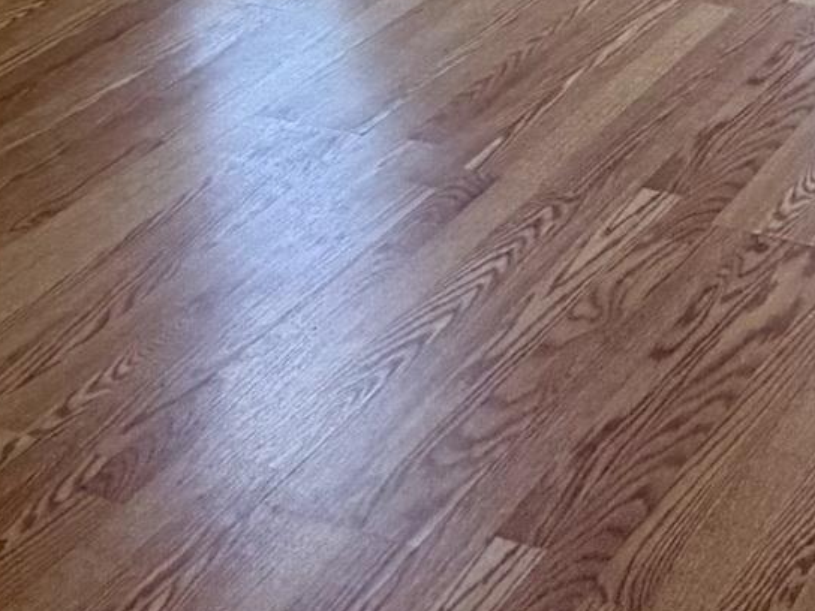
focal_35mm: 79
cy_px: -568
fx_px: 1860
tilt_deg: -7.8
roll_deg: +0.7
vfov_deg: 15.4
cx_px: 1010
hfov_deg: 22.5
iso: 250
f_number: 2.2
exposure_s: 1/120
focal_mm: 2.22
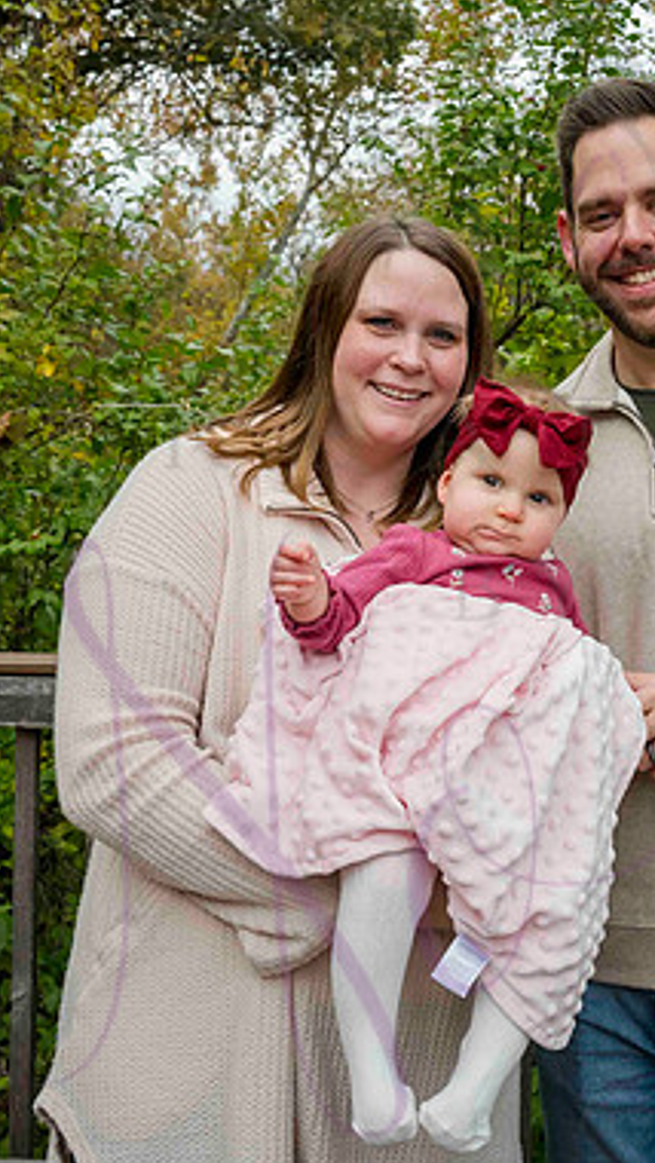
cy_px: 465
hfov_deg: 25.3
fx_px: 1419
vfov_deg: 44.3
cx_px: 567
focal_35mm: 46
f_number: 6.3
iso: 400
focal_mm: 24
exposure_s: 1/640
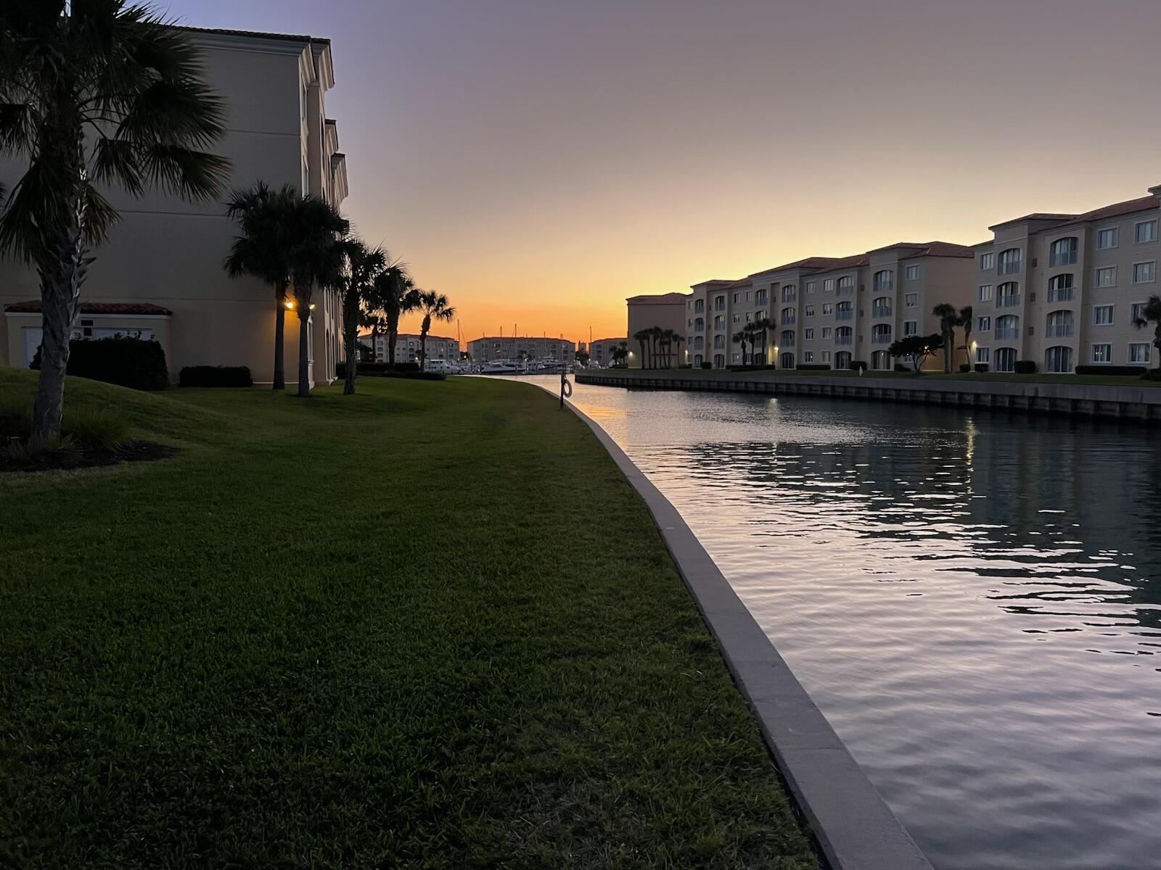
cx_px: 580
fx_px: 872
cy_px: 435
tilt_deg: -5.0
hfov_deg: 67.3
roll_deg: +0.9
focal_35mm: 26
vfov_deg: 53.1
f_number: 1.5
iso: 125
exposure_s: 1/76
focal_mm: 5.7
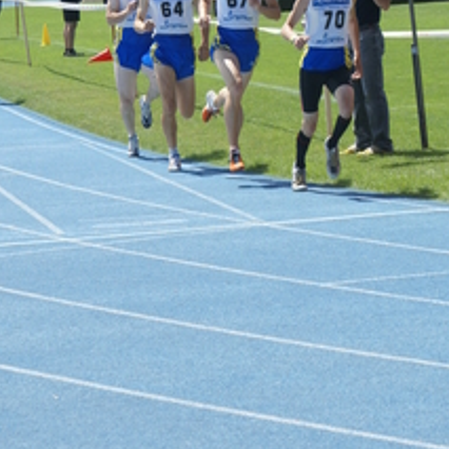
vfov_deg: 7.7
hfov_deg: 7.7
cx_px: 226
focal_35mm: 226
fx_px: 3317
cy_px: -11
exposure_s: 1/320
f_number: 6.3
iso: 100
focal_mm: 70
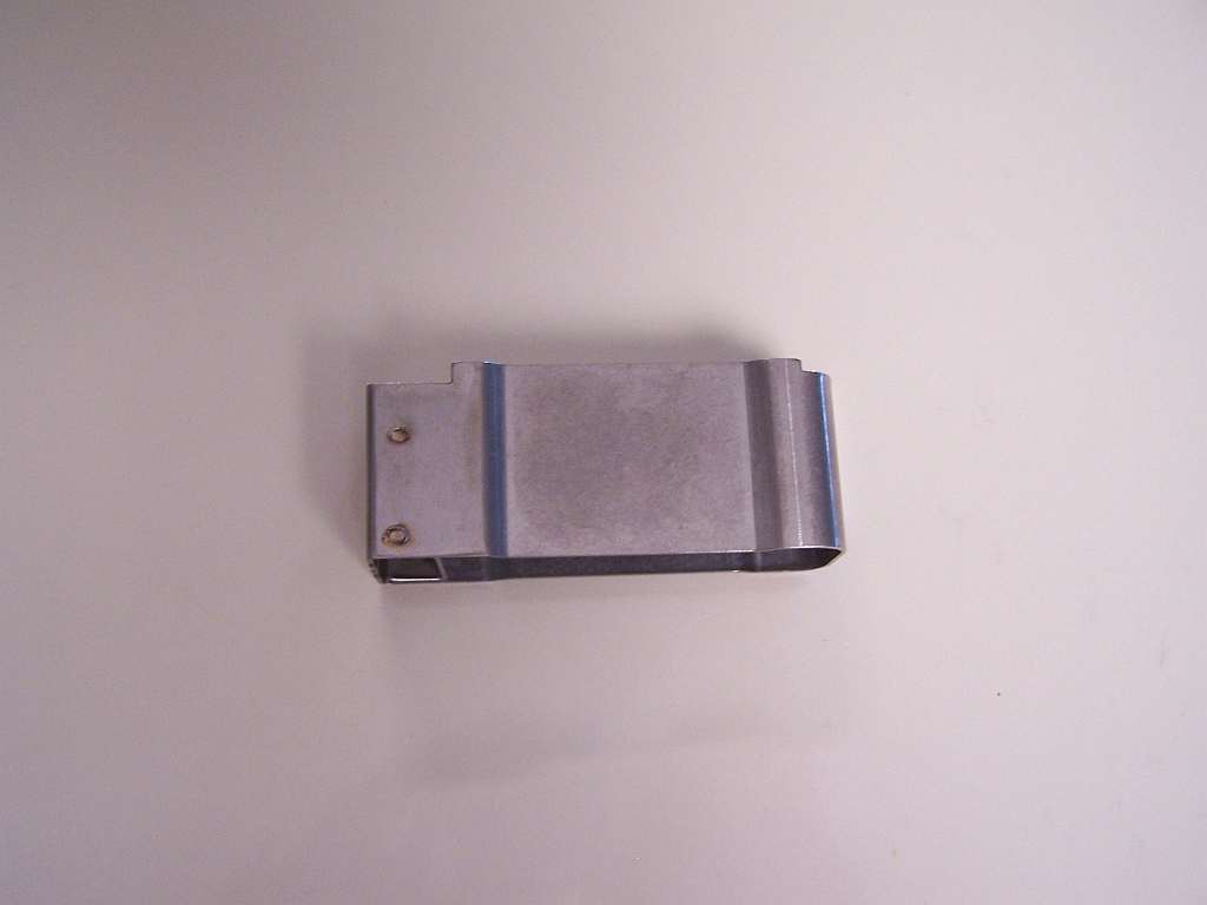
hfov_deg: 49.0
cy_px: 452
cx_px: 604
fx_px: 1325
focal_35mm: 38
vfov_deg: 37.7
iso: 140
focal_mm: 6.3
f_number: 2.8
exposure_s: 1/10
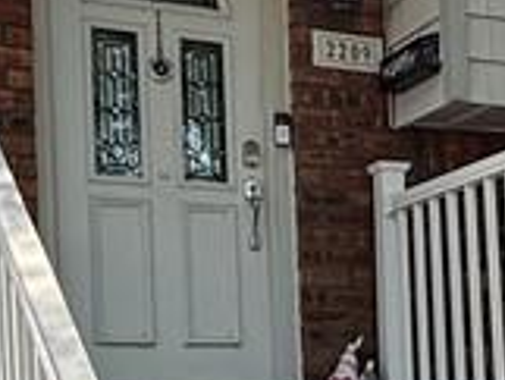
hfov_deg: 21.2
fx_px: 1299
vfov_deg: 16.1
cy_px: 427
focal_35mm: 89
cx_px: 514
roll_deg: +2.3
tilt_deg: -0.1
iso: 50
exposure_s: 1/368
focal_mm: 2.22
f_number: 2.2
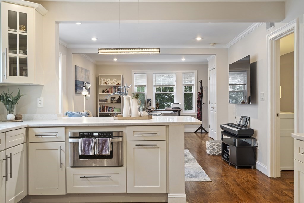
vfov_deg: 37.9
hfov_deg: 54.4
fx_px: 296
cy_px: 102
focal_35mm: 35
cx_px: 152
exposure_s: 1/1.67
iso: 320
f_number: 8
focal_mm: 35
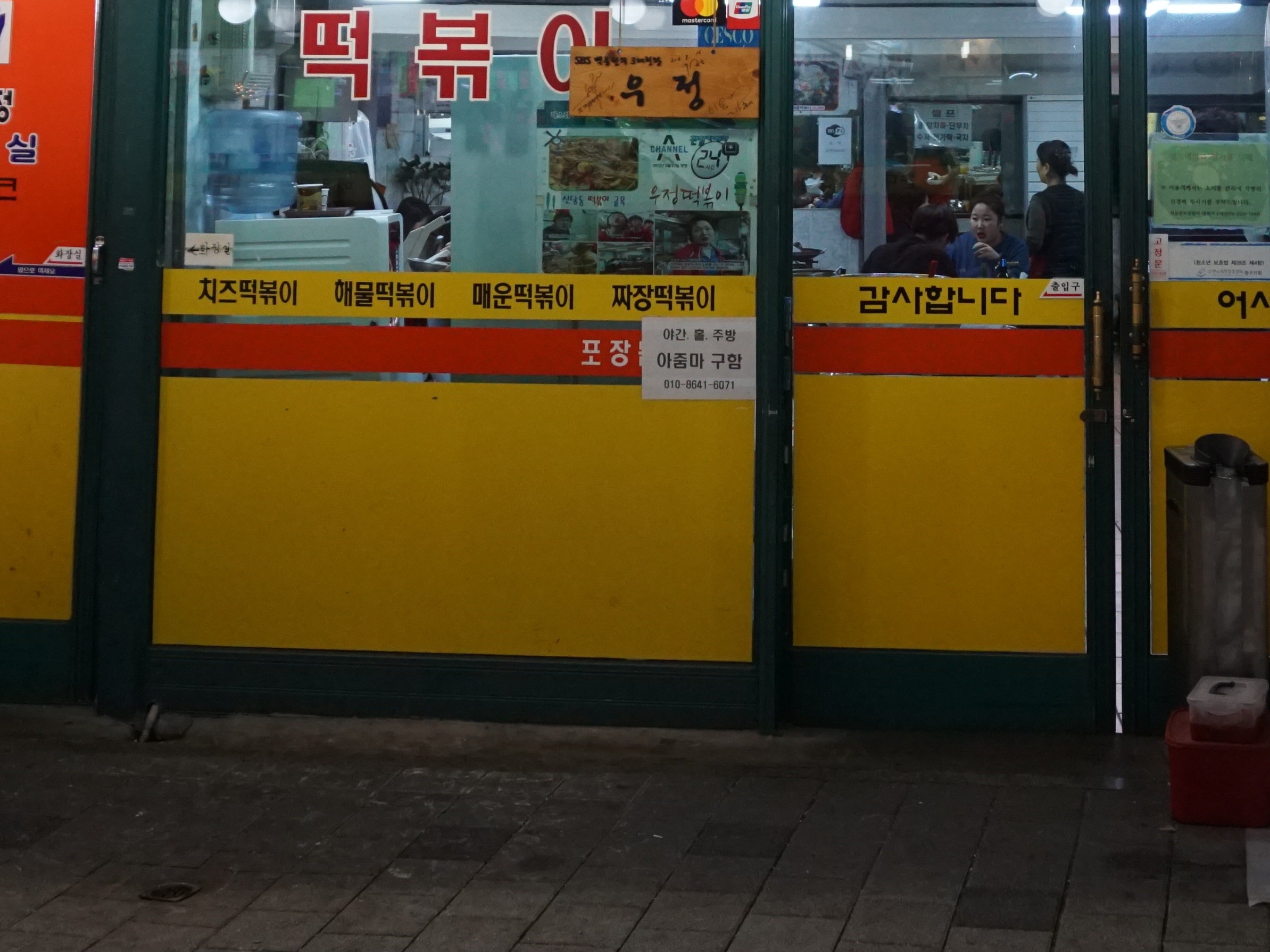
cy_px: -96
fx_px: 2128
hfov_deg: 32.8
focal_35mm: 58
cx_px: 894
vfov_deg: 23.6
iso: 1250
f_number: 4
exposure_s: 1/160
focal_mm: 16
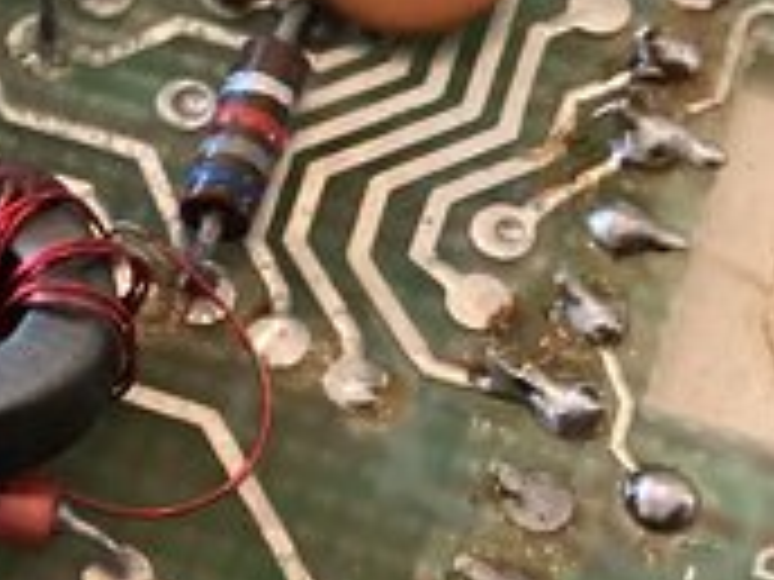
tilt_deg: -61.7
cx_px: -180
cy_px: 346
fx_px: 2392
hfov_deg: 17.4
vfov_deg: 13.8
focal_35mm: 107
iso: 640
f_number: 2.4
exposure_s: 1/30
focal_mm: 3.3
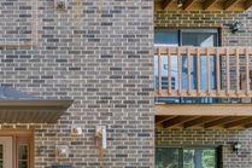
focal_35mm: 43
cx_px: -8
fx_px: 301
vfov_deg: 27.8
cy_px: 195
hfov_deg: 39.3
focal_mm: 12
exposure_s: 1/80
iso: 250
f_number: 8
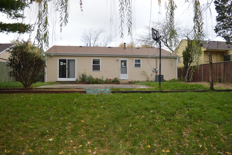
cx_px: 116
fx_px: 174
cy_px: 78
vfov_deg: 47.9
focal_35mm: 27
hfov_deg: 67.4
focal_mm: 18
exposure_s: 1/125
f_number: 4
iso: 110
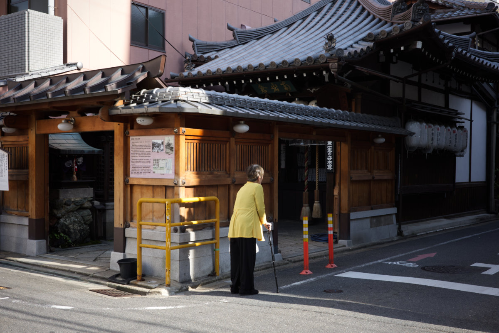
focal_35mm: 40
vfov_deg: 33.5
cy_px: 166
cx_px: 250
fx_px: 555
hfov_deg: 48.4
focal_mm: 26
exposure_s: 1/250
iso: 200
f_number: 4.5
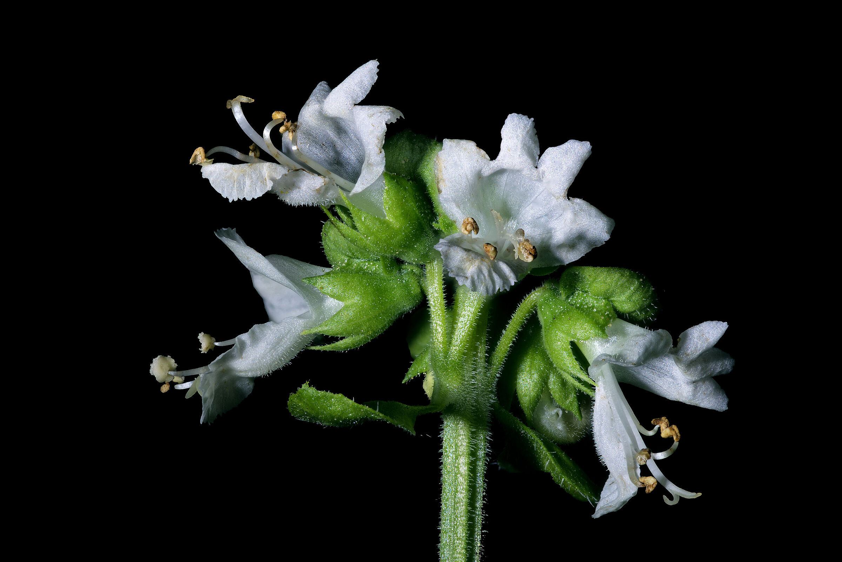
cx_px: 421
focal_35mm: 157
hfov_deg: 13.1
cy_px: 281
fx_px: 3674
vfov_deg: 8.8
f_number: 6.3
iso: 100
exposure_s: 1/320
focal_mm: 105
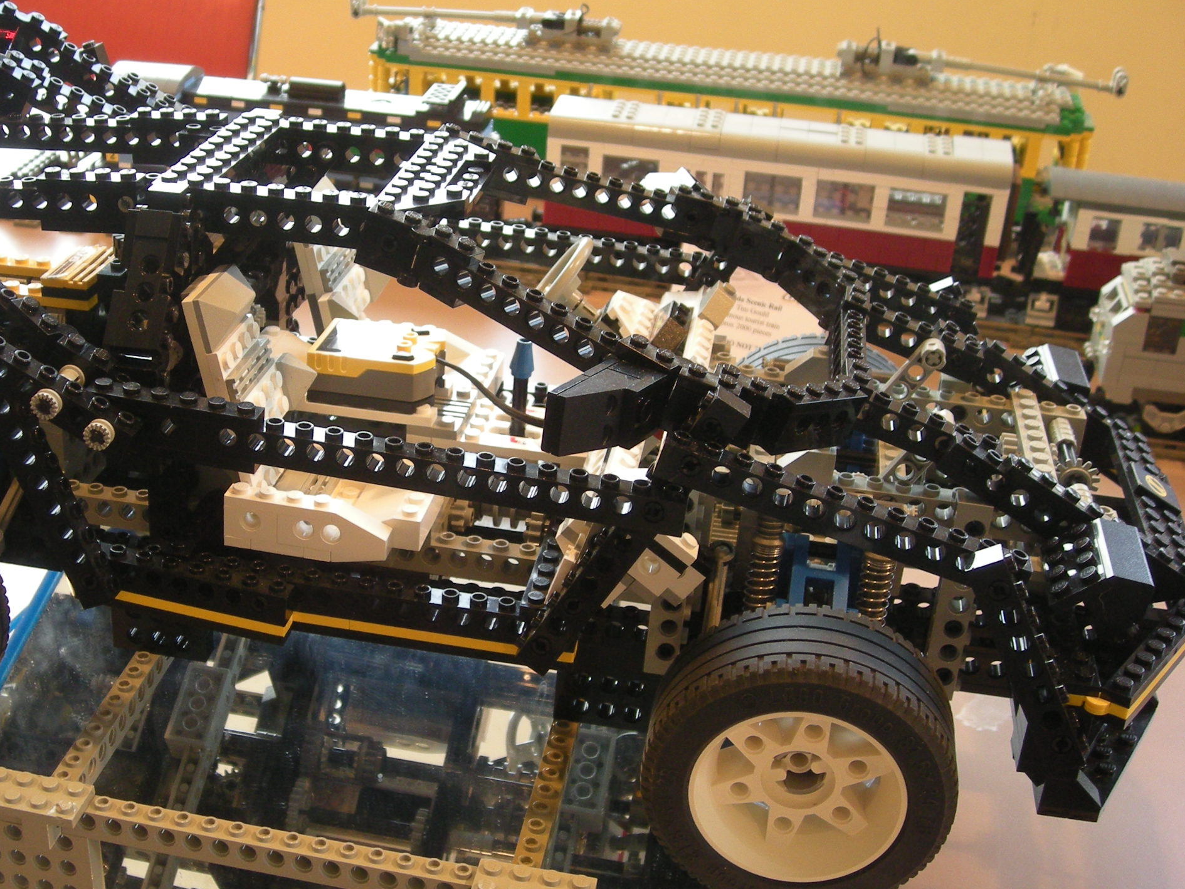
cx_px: 411
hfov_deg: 39.3
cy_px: 483
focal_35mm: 48
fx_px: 1643
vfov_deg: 30.3
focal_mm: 5.7
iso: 116
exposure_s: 1/7.9
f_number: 2.8
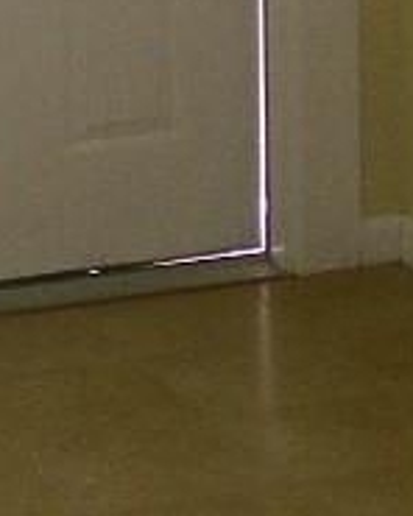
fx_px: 3132
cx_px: 42
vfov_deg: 9.3
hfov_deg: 7.5
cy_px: -151
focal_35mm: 205
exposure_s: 1/65.1
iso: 80
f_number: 3.1
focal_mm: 6.3
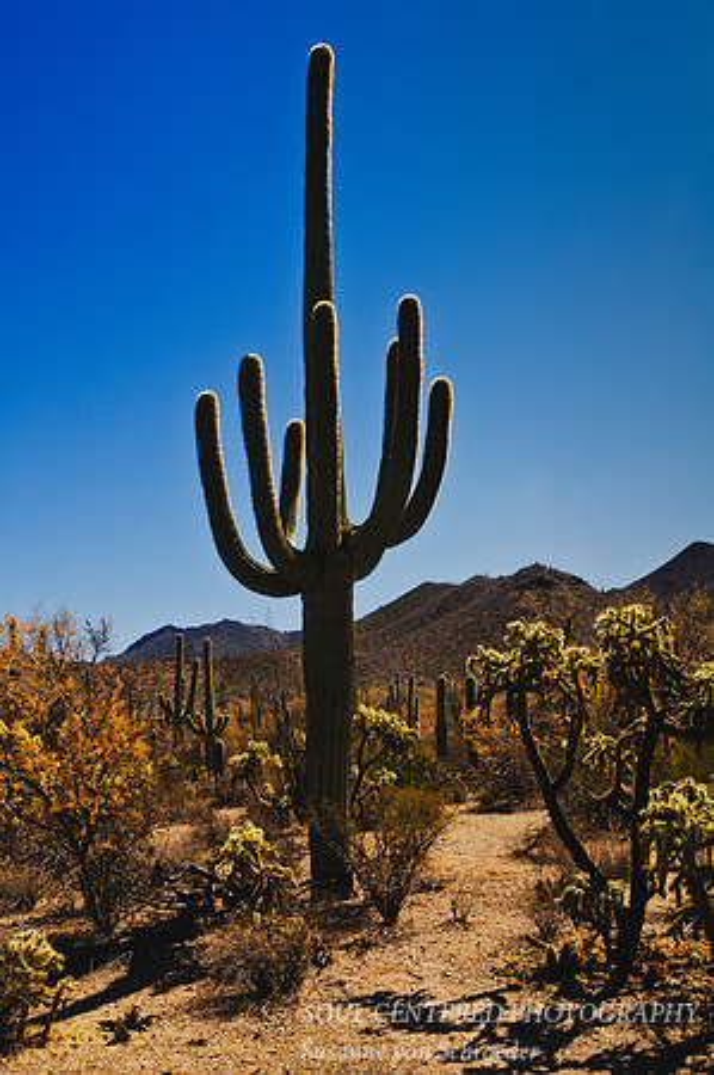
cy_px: 538
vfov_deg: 53.2
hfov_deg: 36.8
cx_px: 357
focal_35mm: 36
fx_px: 1073
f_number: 16
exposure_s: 1/180
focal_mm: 24
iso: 160
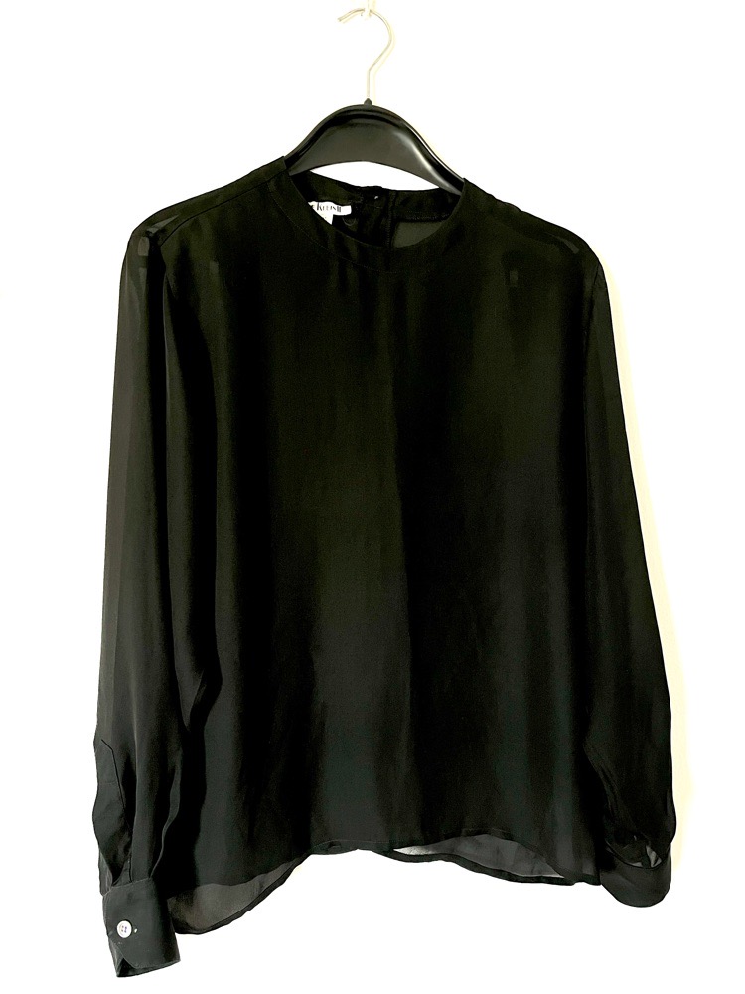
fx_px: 746
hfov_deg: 53.1
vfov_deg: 67.3
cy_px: 497
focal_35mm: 26
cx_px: 372
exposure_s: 1/41
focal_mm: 5.1
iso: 500
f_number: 1.6
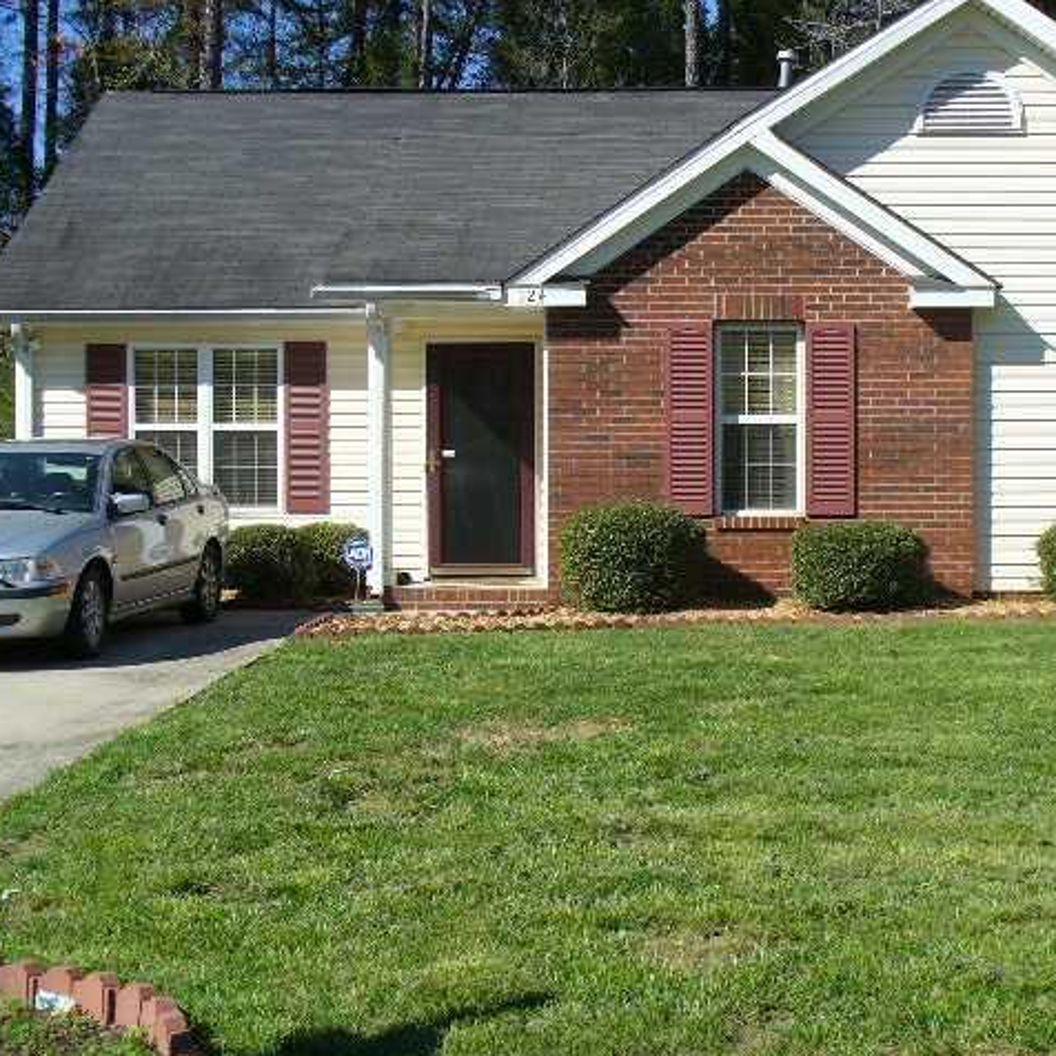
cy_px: 528
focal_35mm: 57
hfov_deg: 29.9
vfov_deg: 30.0
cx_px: 686
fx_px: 1967
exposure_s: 1/250
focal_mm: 7.9
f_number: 6
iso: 64
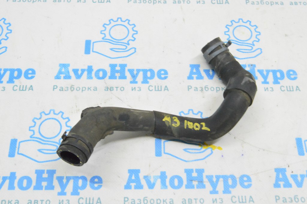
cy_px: 102
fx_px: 396
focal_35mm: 46
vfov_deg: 28.9
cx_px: 154
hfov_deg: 42.4
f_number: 20
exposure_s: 1/15
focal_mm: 31
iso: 6400
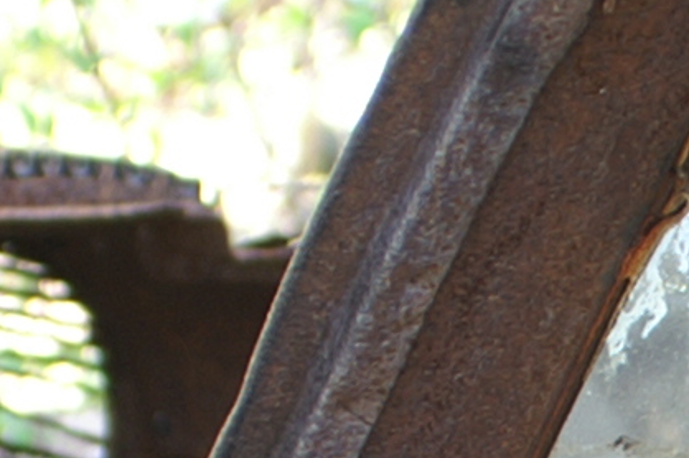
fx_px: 5775
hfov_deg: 6.7
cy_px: 1203
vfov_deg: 4.4
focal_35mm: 302
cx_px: 1210
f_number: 3.5
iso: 125
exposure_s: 1/60
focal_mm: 28
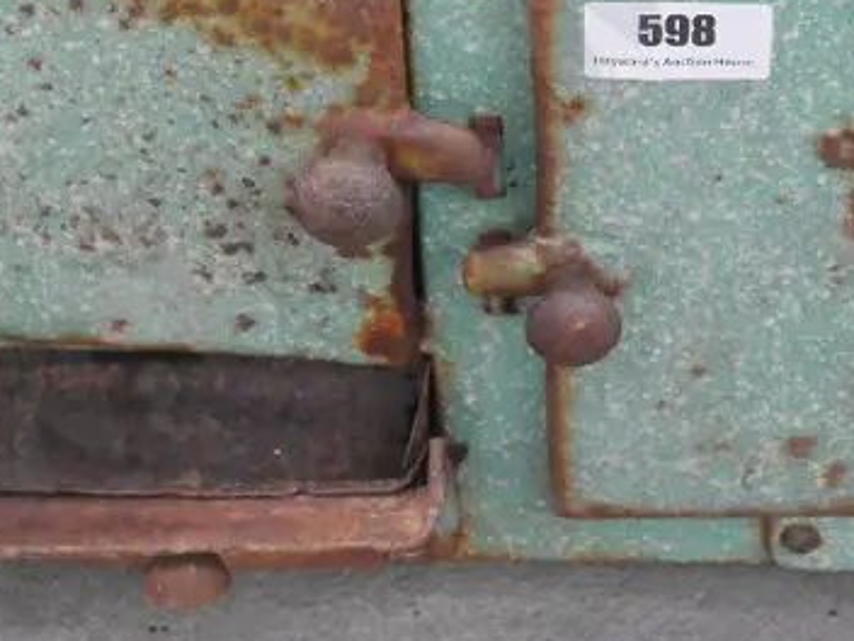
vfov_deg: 11.4
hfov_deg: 15.3
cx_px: 624
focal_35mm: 128
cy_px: -25
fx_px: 3158
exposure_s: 1/25
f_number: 4.9
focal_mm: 22
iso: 3200
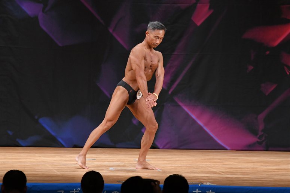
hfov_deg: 7.2
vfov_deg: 4.8
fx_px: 2295
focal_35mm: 285
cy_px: 96
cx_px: 145
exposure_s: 1/400
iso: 3200
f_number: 5.6
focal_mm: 190
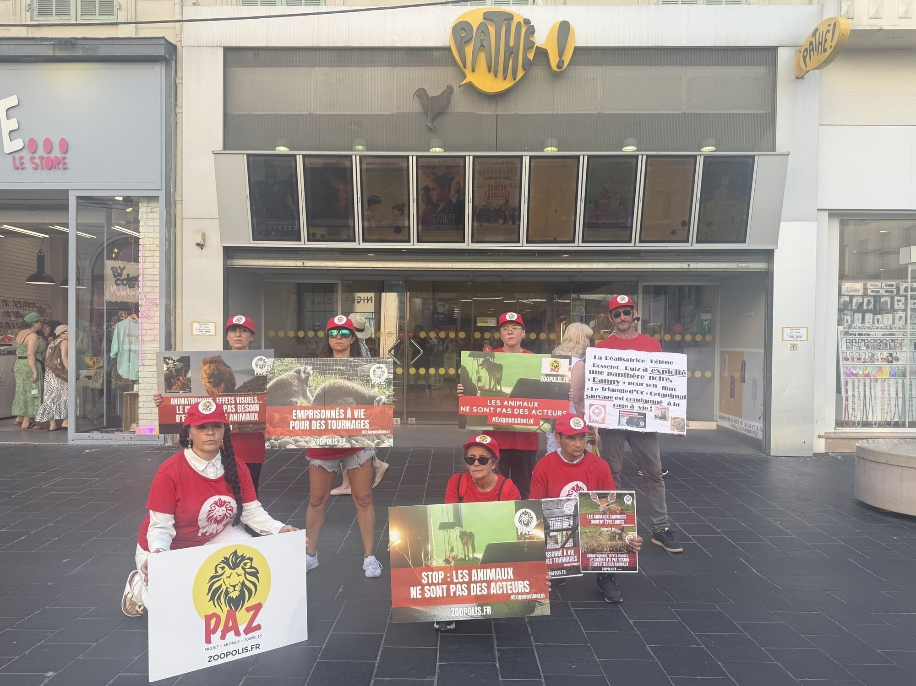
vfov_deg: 56.8
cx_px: 458
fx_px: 635
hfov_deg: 71.6
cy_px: 343
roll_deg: -0.3
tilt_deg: -1.0
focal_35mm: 24
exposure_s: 1/632
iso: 80
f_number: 1.78
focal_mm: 6.76
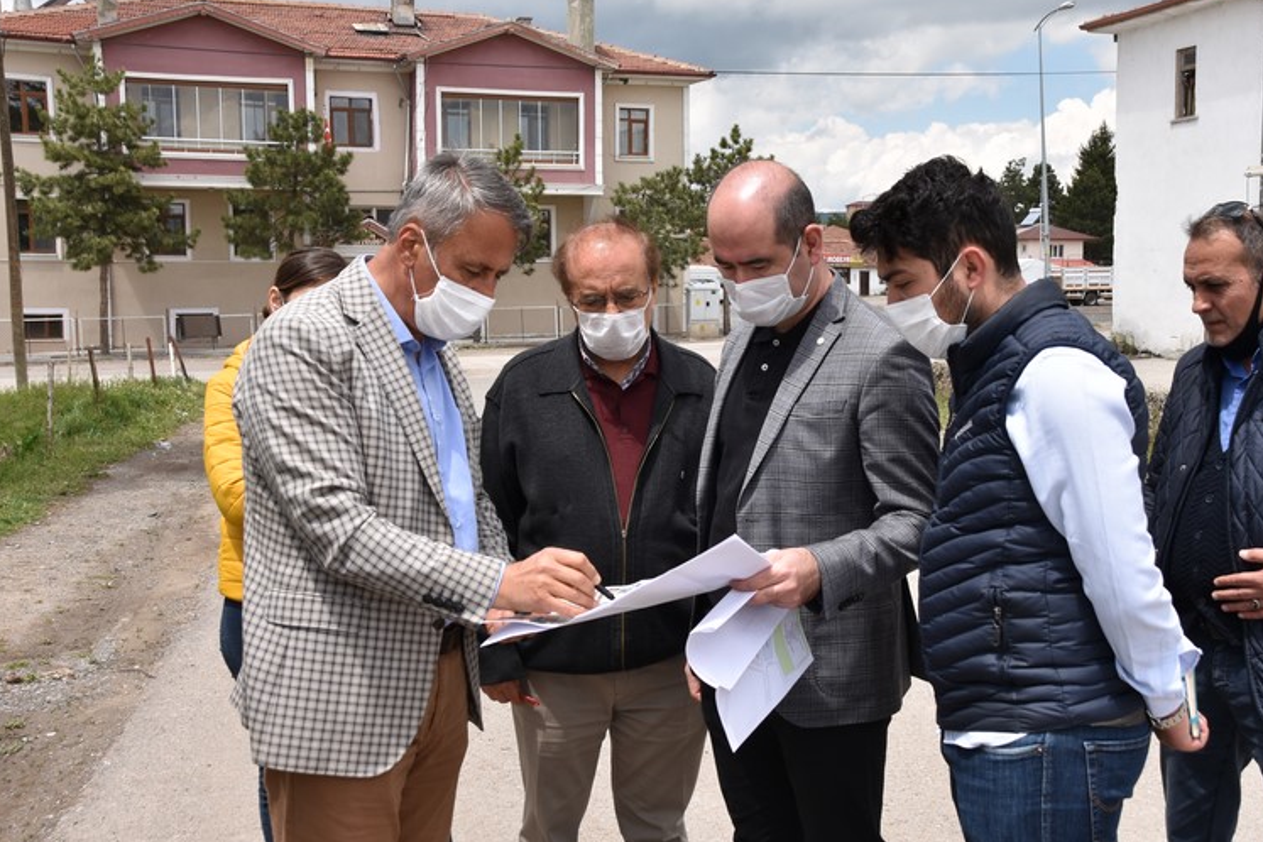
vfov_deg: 28.6
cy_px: 402
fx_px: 1649
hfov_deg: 41.8
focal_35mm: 47
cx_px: 746
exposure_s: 1/250
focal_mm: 26
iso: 100
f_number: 8
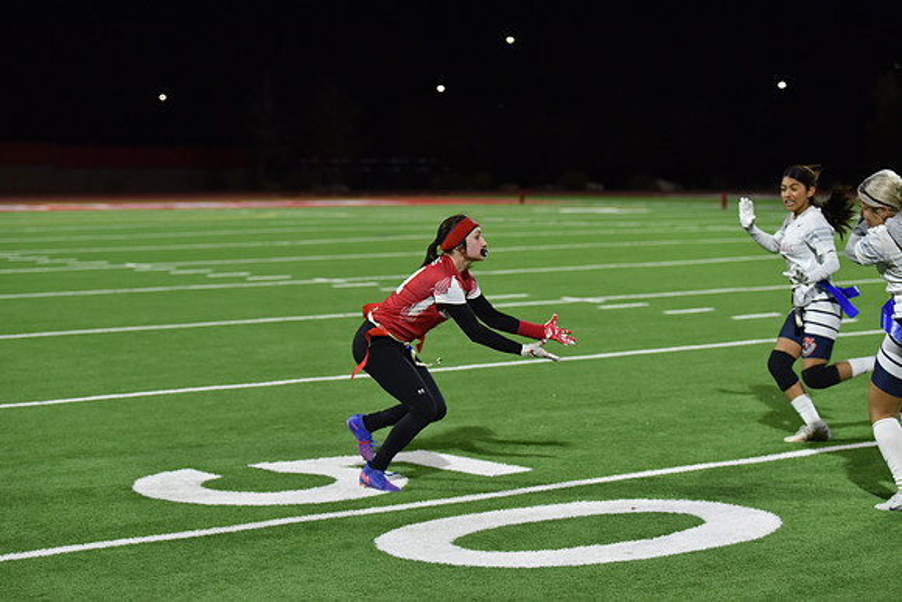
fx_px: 2130
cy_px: 301
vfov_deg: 16.1
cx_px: 451
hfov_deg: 23.9
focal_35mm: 85
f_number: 2.8
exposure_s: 1/500
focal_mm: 85
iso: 2200
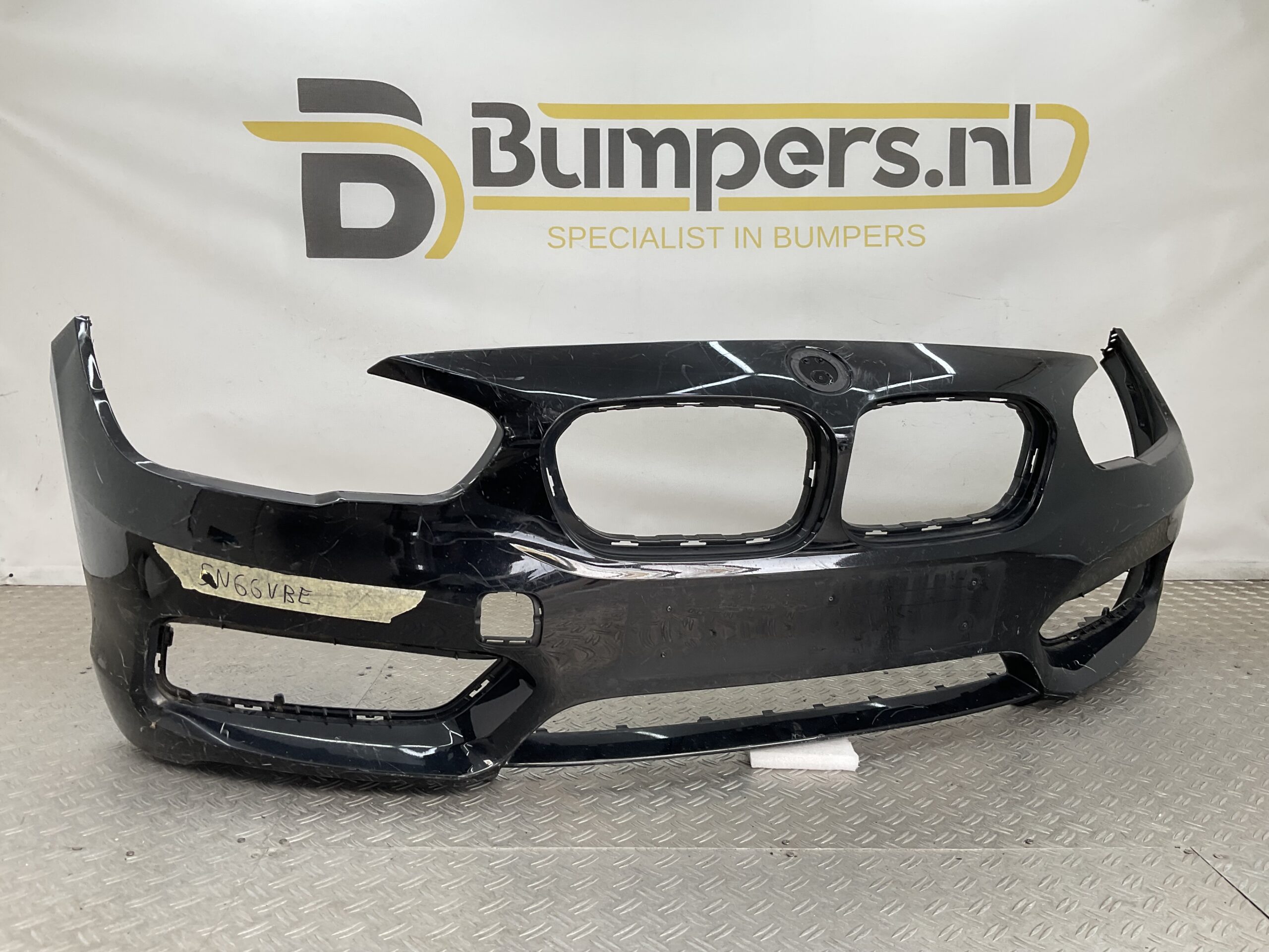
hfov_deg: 61.7
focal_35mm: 29
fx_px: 1063
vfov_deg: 48.2
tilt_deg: -9.5
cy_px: 476
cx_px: 634
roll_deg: -1.9
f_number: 1.8
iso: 16
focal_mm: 3
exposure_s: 1/129
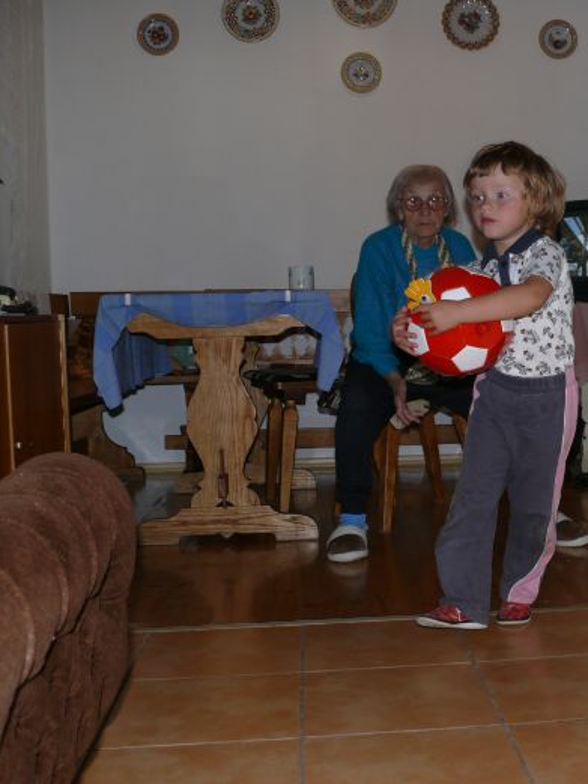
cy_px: 390
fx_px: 1064
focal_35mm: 47
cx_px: 477
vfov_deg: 40.4
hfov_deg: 30.1
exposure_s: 1/30
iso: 100
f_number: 2.8
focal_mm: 7.4
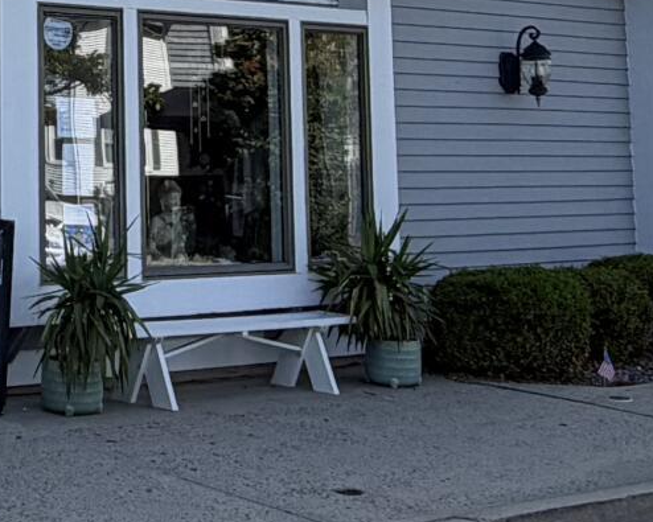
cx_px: -131
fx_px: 1604
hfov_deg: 21.4
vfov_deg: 18.1
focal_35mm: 83
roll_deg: -0.8
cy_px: 29
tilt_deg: +4.7
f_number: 2.2
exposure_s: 1/770
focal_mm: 2.22
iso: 32
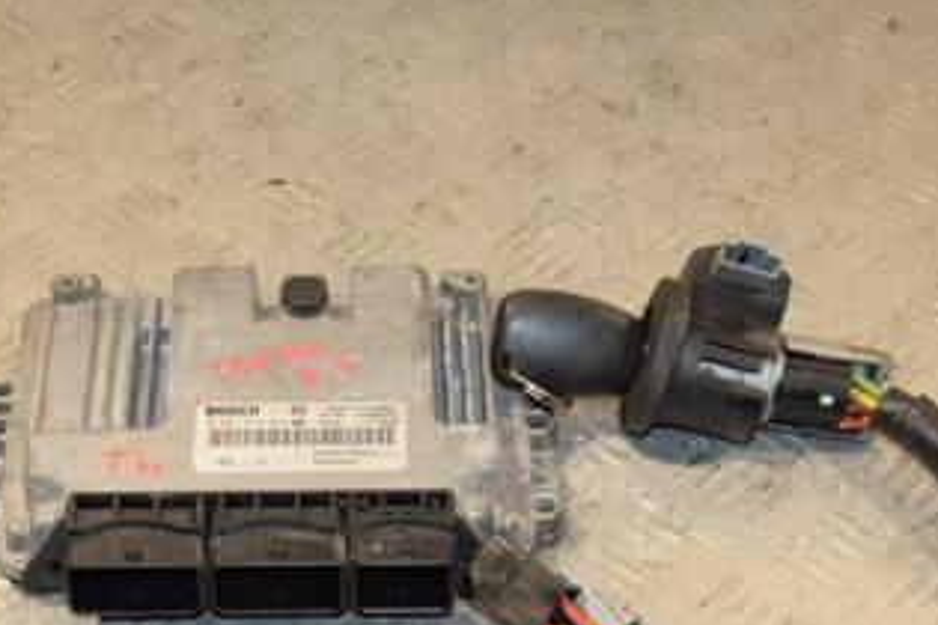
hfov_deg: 25.4
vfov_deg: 16.9
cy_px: 488
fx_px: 2084
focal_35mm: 80
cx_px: 423
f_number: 6.3
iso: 800
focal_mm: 28
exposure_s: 1/200
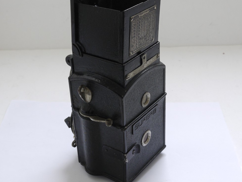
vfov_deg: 24.8
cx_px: 124
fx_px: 412
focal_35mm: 59
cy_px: 76
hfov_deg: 32.7
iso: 400
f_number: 10
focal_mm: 24
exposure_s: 1/20
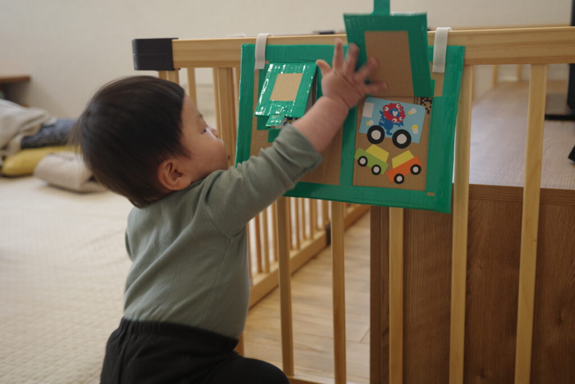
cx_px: 288
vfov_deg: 33.4
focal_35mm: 40
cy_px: 192
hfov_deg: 48.5
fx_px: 639
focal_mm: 26
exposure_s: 1/25
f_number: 2.8
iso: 800
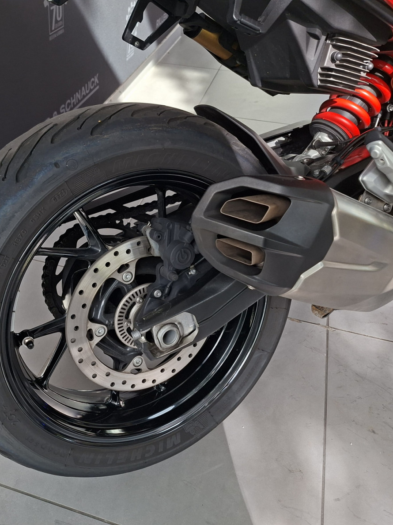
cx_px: 128
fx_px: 469
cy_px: 264
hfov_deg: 44.7
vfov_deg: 58.4
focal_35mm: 31
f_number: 1.8
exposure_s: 1/184
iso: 40
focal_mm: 5.54
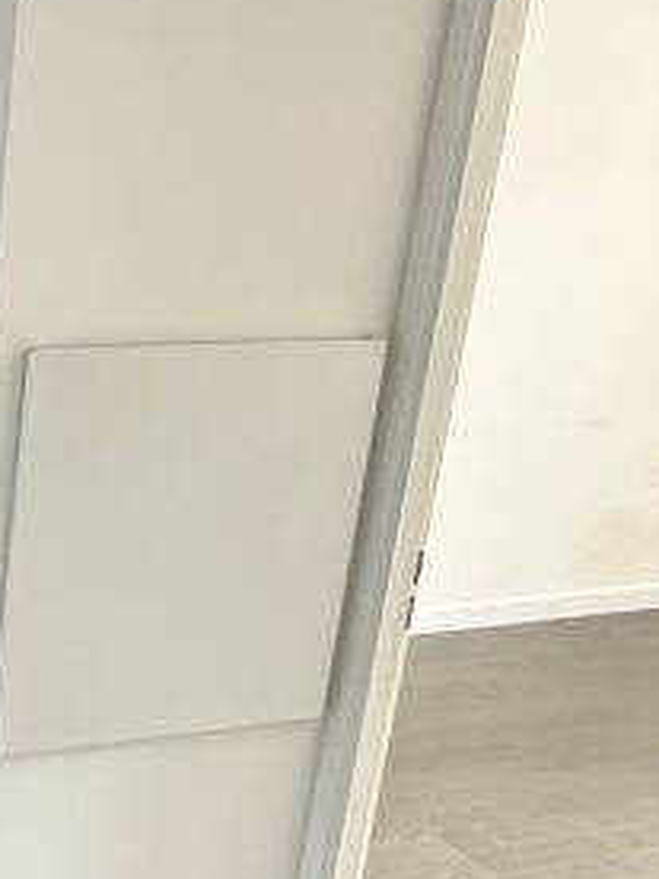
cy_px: 513
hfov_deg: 23.0
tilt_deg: -16.1
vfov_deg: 36.7
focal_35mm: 52
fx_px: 1320
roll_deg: -1.8
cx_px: -318
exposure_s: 1/99
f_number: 2.2
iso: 320
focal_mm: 2.22
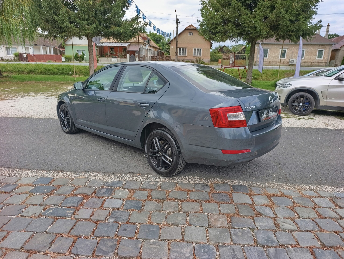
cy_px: 130
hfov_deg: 73.8
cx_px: 172
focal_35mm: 23
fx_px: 229
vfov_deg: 59.0
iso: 100
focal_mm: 6.14
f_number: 1.6
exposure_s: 1/100
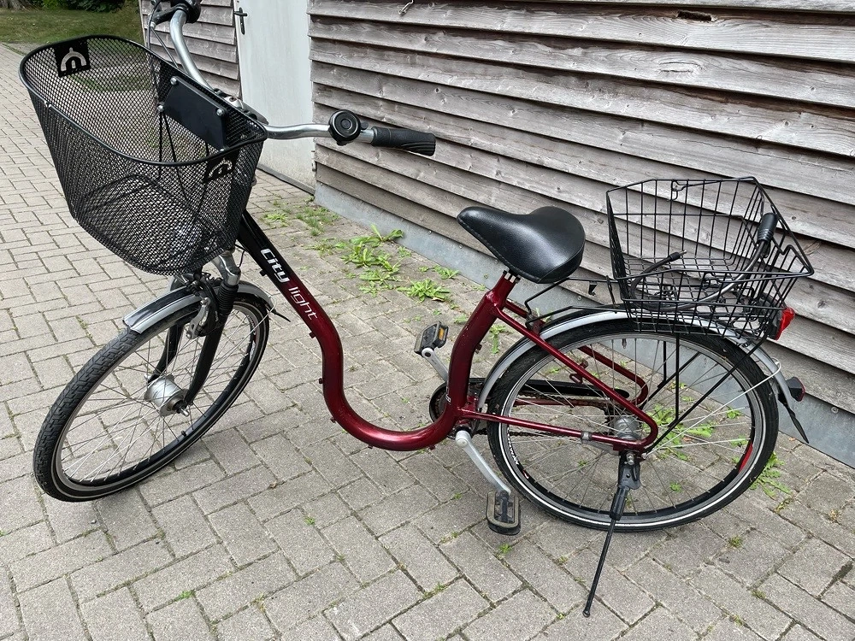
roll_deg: -1.8
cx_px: 428
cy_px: 320
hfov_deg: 67.3
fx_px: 642
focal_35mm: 26
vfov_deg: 53.1
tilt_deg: -26.4
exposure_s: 1/600
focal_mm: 4.2
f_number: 1.6
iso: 32
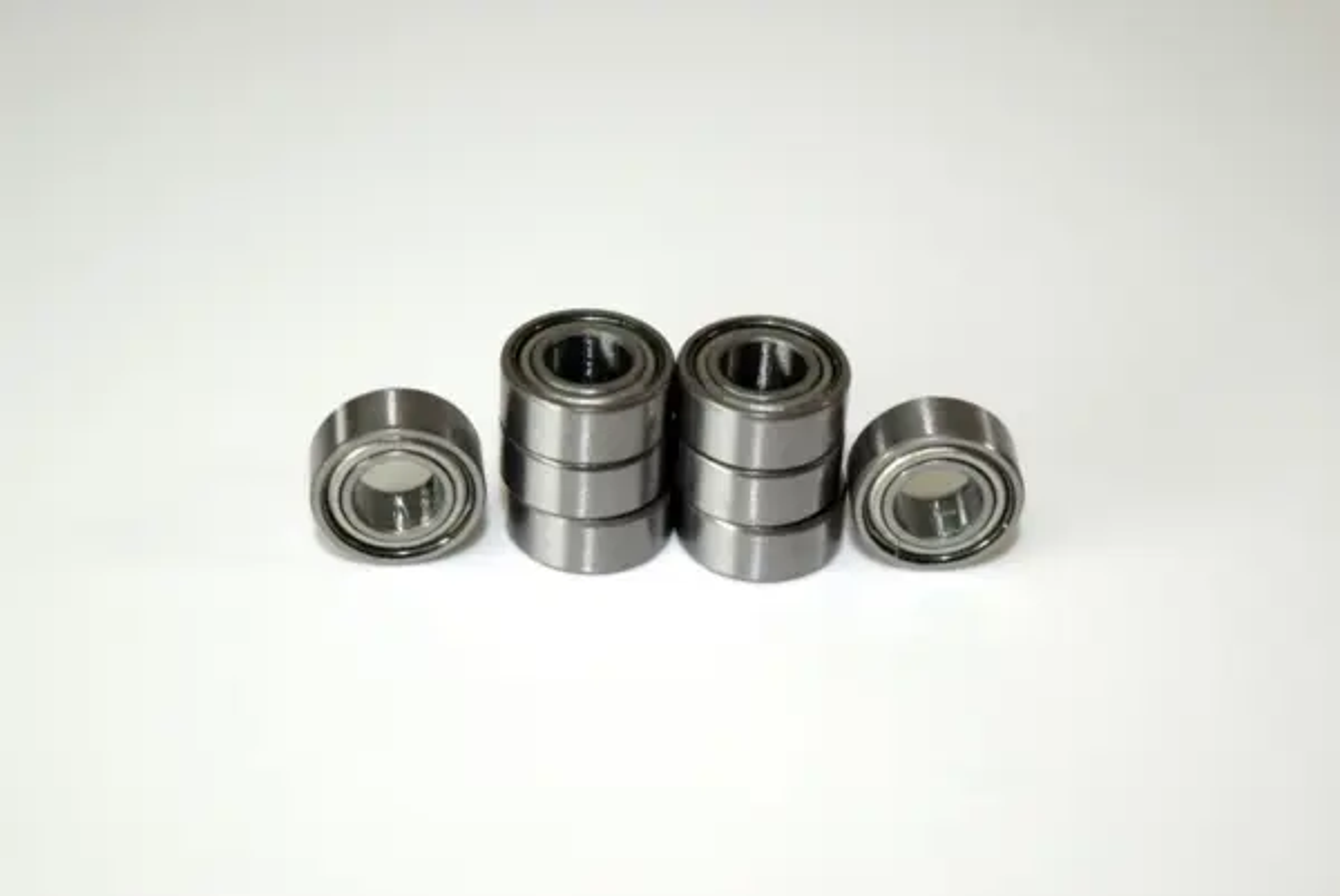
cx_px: 670
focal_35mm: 82
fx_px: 3073
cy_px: 448
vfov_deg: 16.6
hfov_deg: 24.6
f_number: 6.3
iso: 100
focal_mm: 55
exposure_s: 1/80
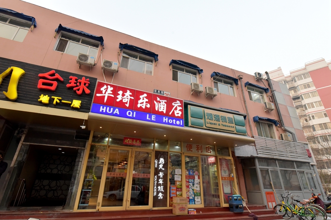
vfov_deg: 67.4
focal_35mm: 18
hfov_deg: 90.0
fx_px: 165
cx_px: 166
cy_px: 110
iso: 3200
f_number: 8
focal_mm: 18
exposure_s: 1/250
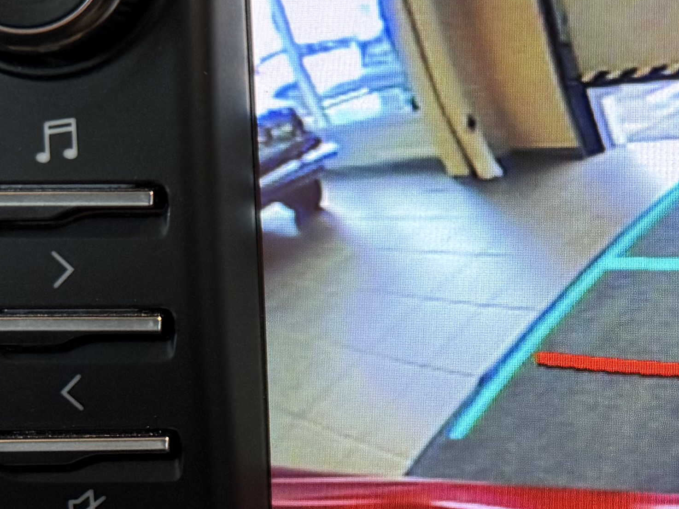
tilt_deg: -26.9
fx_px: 1825
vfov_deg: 15.8
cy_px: 372
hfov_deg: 20.4
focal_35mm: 93
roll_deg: -1.9
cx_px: 682
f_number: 1.78
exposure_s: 1/100
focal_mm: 6.76
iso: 200
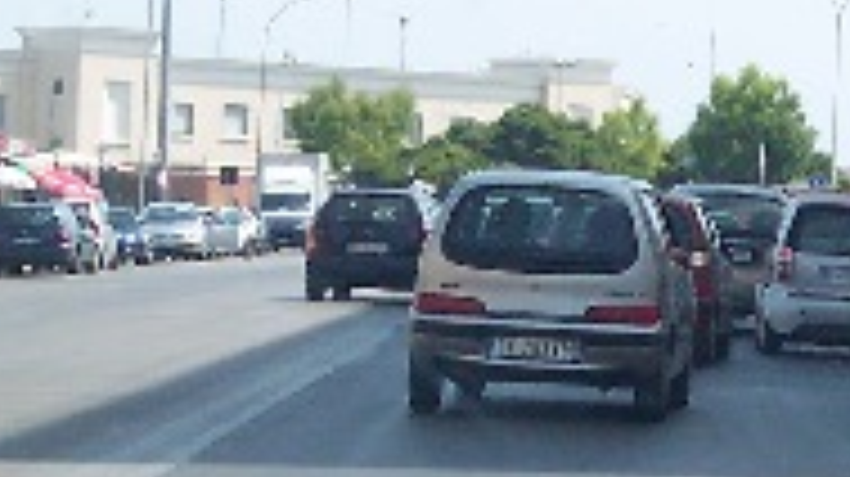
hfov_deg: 12.3
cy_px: 112
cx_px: 648
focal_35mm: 175
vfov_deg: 6.9
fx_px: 3941
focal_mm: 8
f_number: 4.8
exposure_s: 1/350
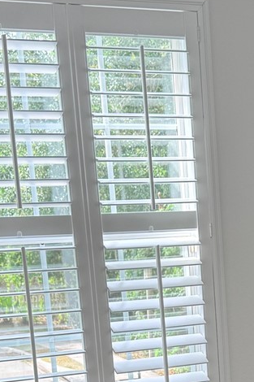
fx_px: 900
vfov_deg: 23.2
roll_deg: +2.0
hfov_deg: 15.5
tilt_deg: -9.5
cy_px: 358
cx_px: 306
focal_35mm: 85
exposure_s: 1/190
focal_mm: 6.76
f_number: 1.78
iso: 64
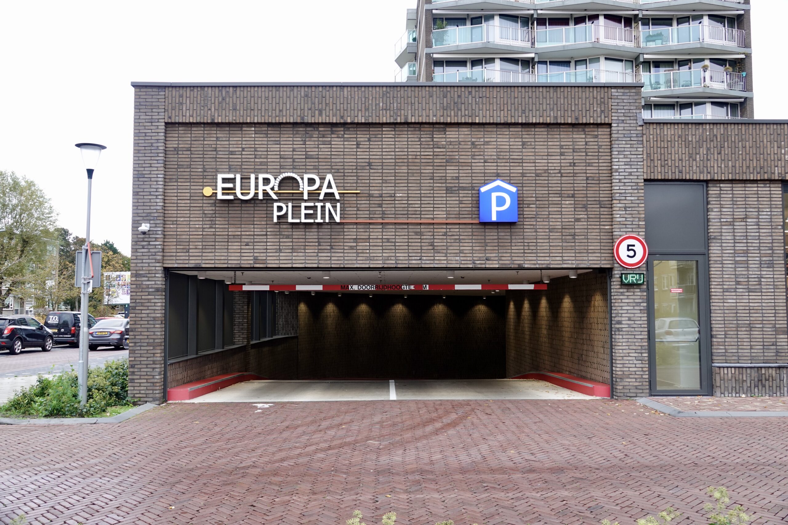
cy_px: 262
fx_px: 679
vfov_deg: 42.3
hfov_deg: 60.3
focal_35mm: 31
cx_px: 394
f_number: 2.8
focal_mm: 11.51
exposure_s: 1/50
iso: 100
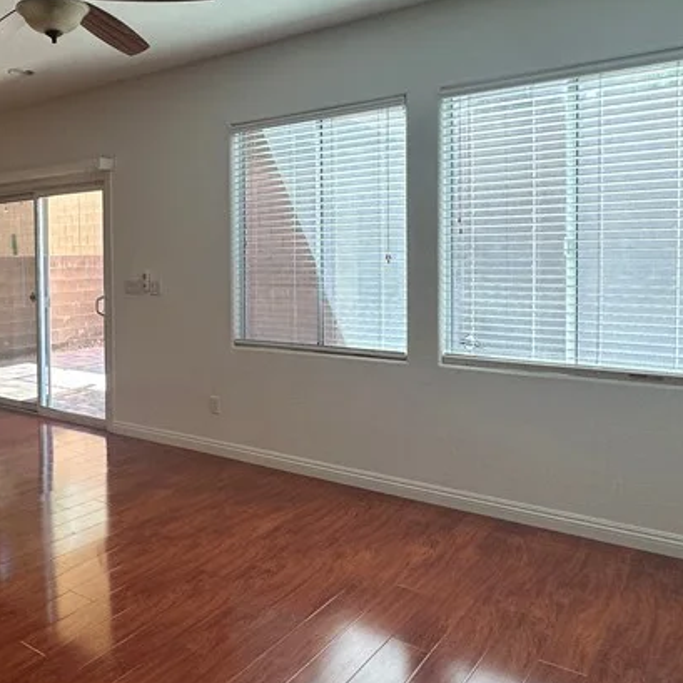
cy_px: 274
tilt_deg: -1.1
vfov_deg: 52.2
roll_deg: +1.1
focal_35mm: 31
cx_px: 157
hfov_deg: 50.0
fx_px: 692
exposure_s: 1/120
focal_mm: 2.22
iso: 80
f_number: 2.2
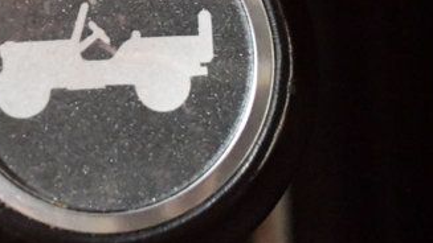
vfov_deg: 9.4
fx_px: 1470
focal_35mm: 128
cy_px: 3
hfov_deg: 16.7
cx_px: 169
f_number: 4.2
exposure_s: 1/40
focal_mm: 26
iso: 12800
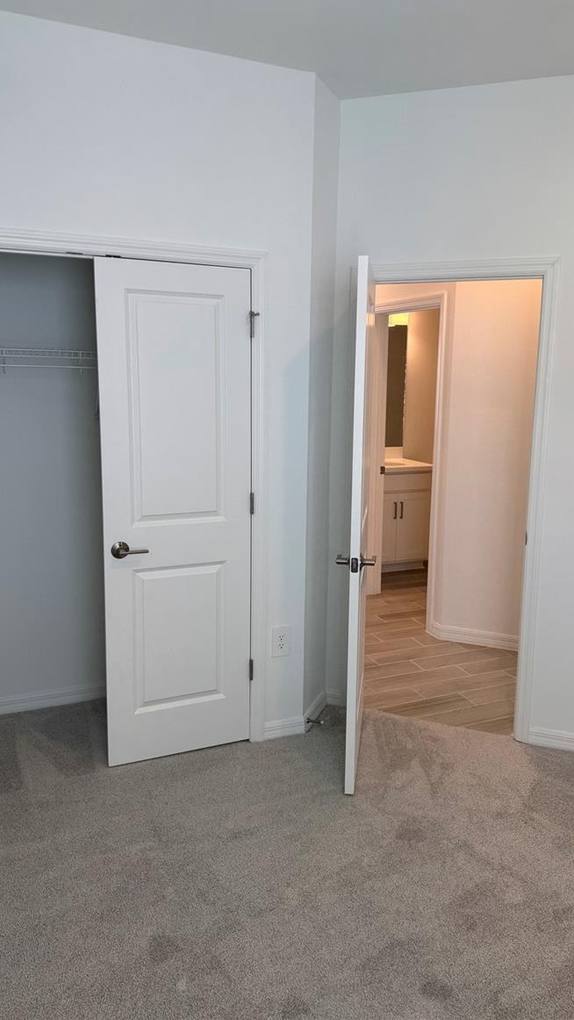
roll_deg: -0.5
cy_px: 494
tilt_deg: -6.6
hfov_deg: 42.9
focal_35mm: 27
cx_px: 311
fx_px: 730
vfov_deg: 69.8
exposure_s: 1/121
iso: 50
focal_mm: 6.76
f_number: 1.78
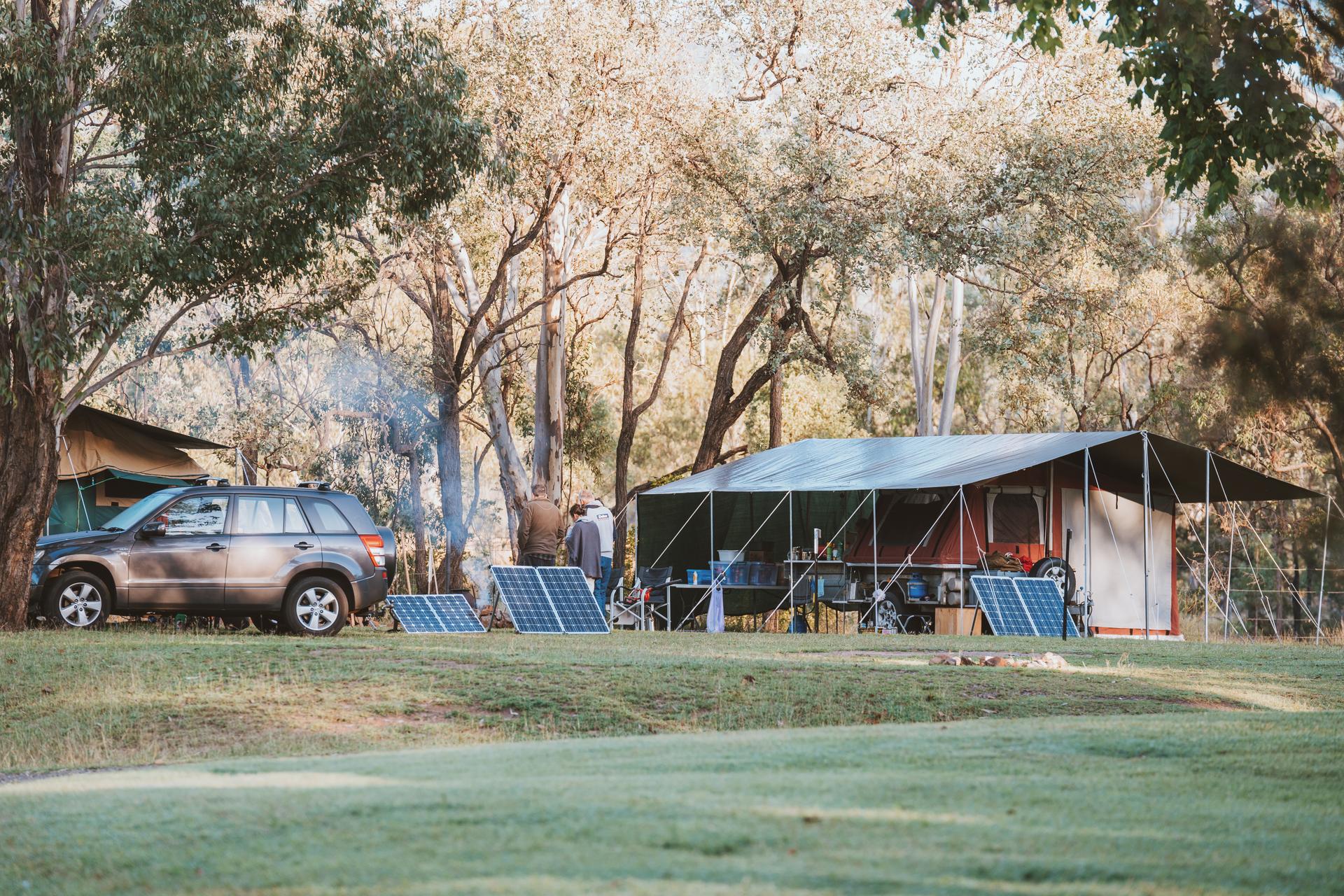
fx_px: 6010
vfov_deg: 8.5
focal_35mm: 161
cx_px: 672
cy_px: 448
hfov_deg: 12.8
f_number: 3.5
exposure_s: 1/100
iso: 160
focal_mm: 161
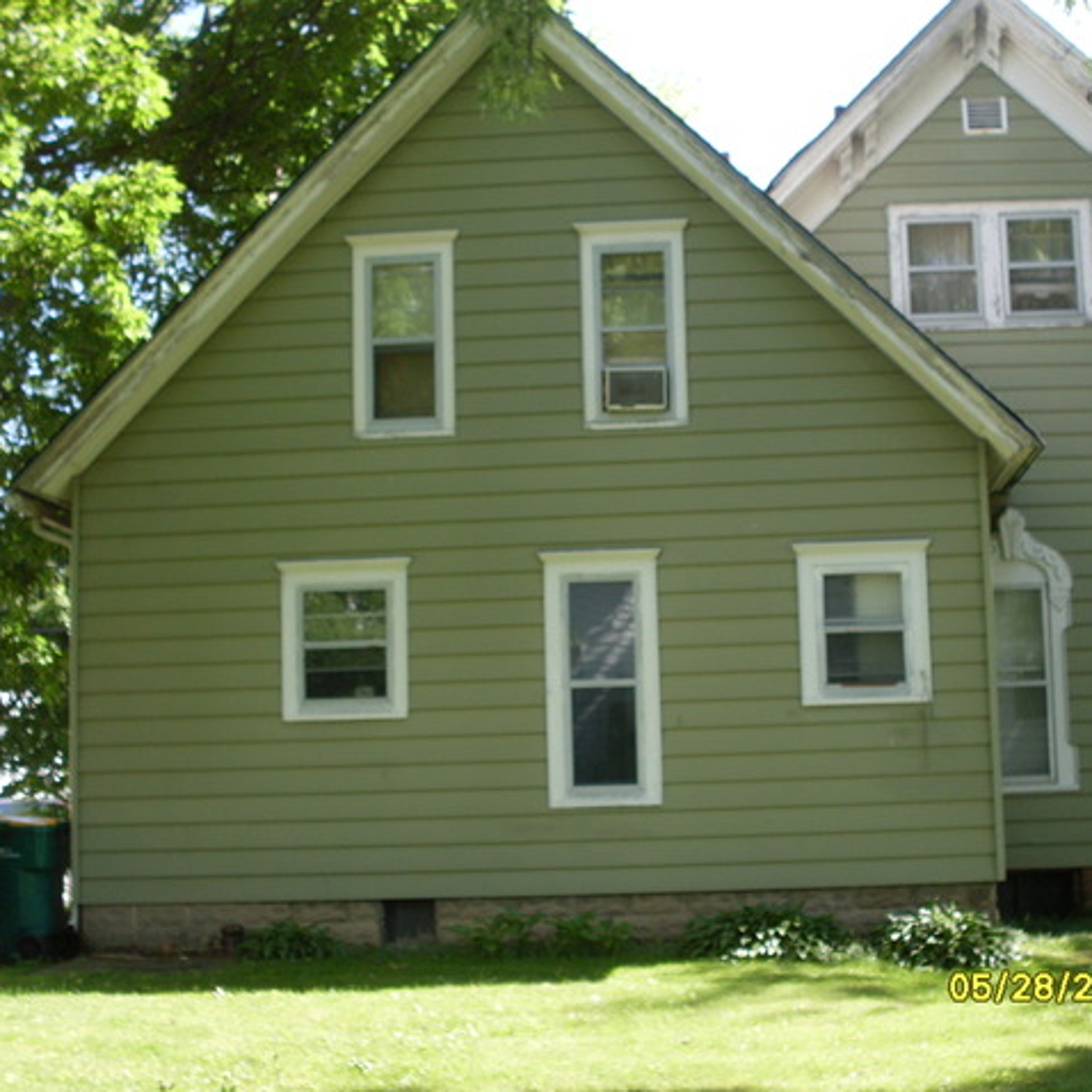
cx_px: 628
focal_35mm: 58
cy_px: 546
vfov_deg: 29.6
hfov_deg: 29.5
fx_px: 2070
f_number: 3.1
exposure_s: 1/180
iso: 80
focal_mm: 8.1
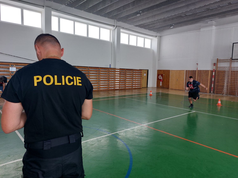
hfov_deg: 71.6
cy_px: 89
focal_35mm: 24
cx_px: 119
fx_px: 165
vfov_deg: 56.8
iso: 64
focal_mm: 5.23
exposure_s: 1/60
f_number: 1.8
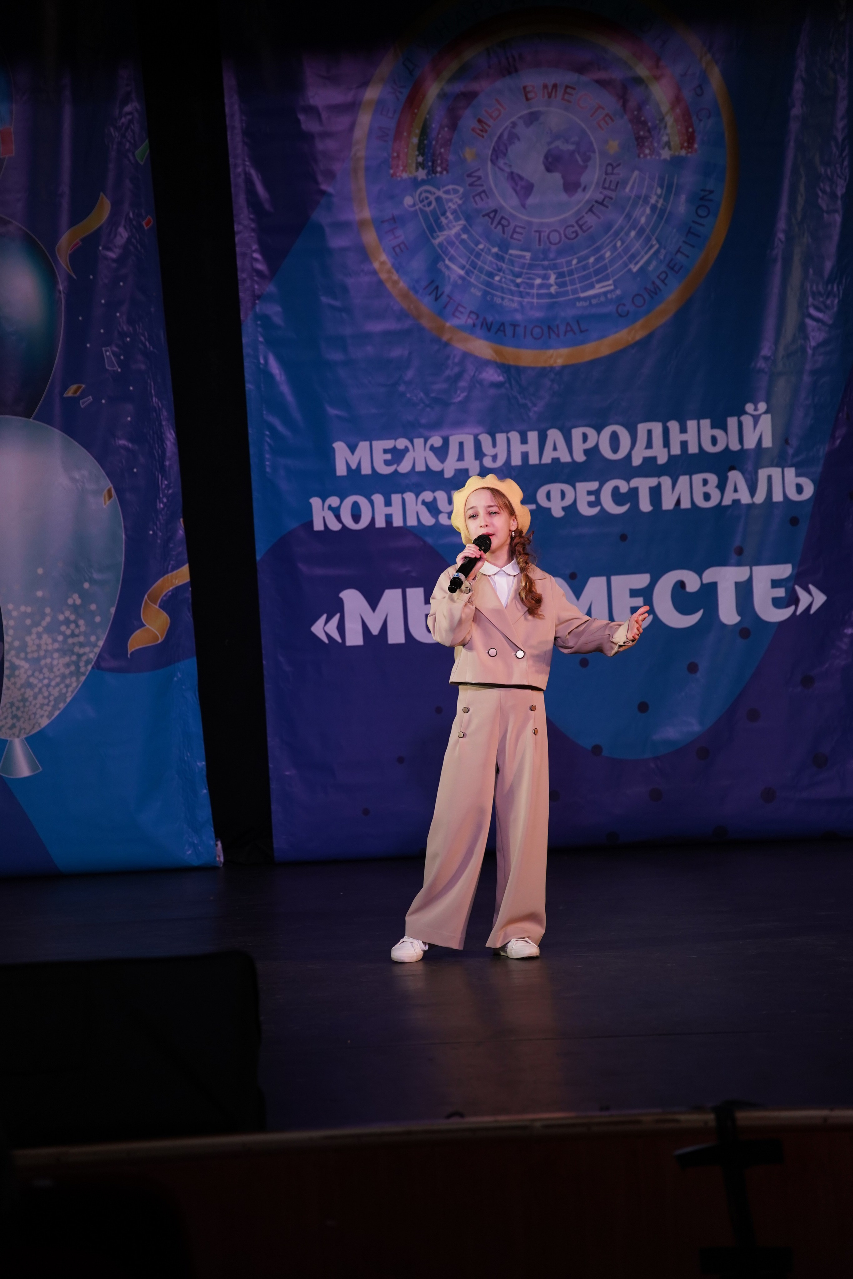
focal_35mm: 150
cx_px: 426
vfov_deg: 13.7
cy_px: 640
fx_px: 5331
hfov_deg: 9.1
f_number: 4
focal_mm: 150
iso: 1600
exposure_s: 1/400
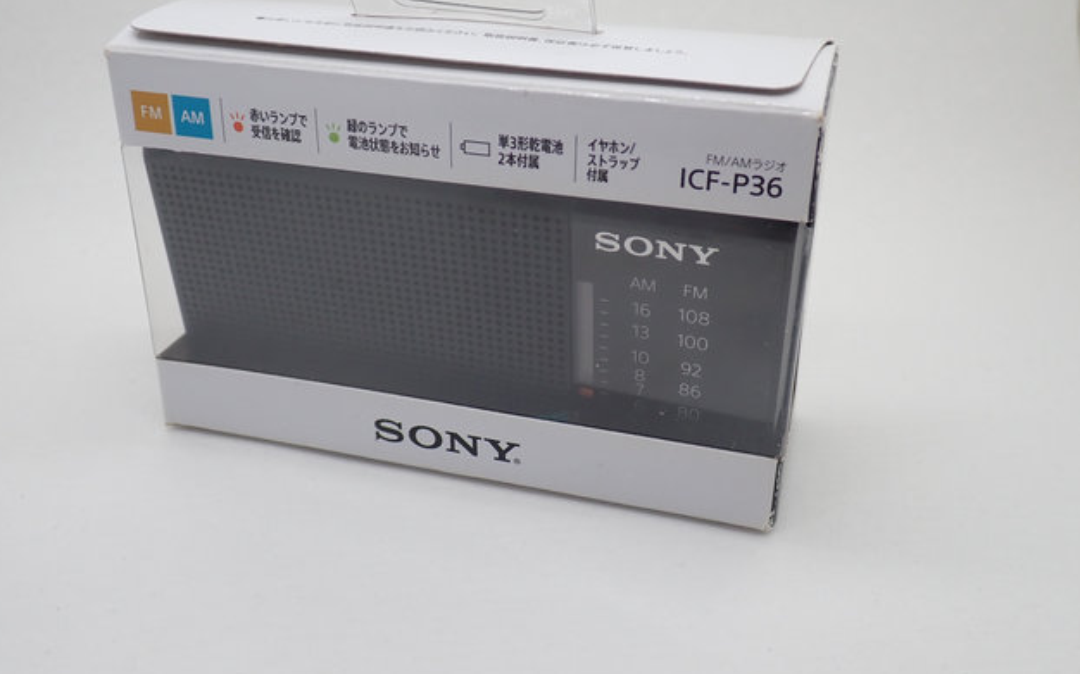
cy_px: 298
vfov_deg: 32.7
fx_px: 1148
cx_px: 540
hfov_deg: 50.4
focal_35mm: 39
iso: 160
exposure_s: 1/80
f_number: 2.5
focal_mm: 6.37
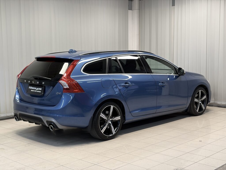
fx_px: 339
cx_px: 113
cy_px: 85
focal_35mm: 52
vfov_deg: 28.0
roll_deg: +0.9
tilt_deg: -6.9
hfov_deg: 36.8
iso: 64
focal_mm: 5.96
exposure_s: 1/50
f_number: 1.6
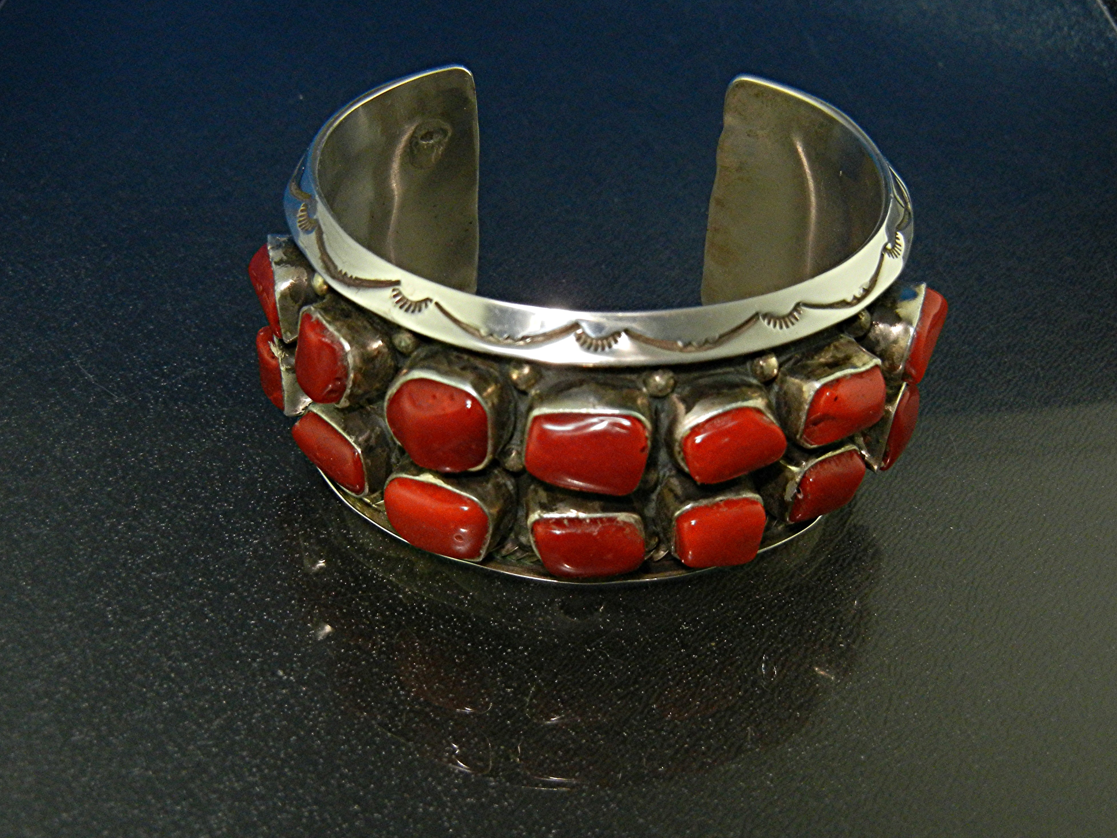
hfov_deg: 41.2
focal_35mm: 46
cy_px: 418
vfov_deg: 31.5
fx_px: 1484
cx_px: 562
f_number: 7.6
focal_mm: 8.1
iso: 591
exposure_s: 1/30
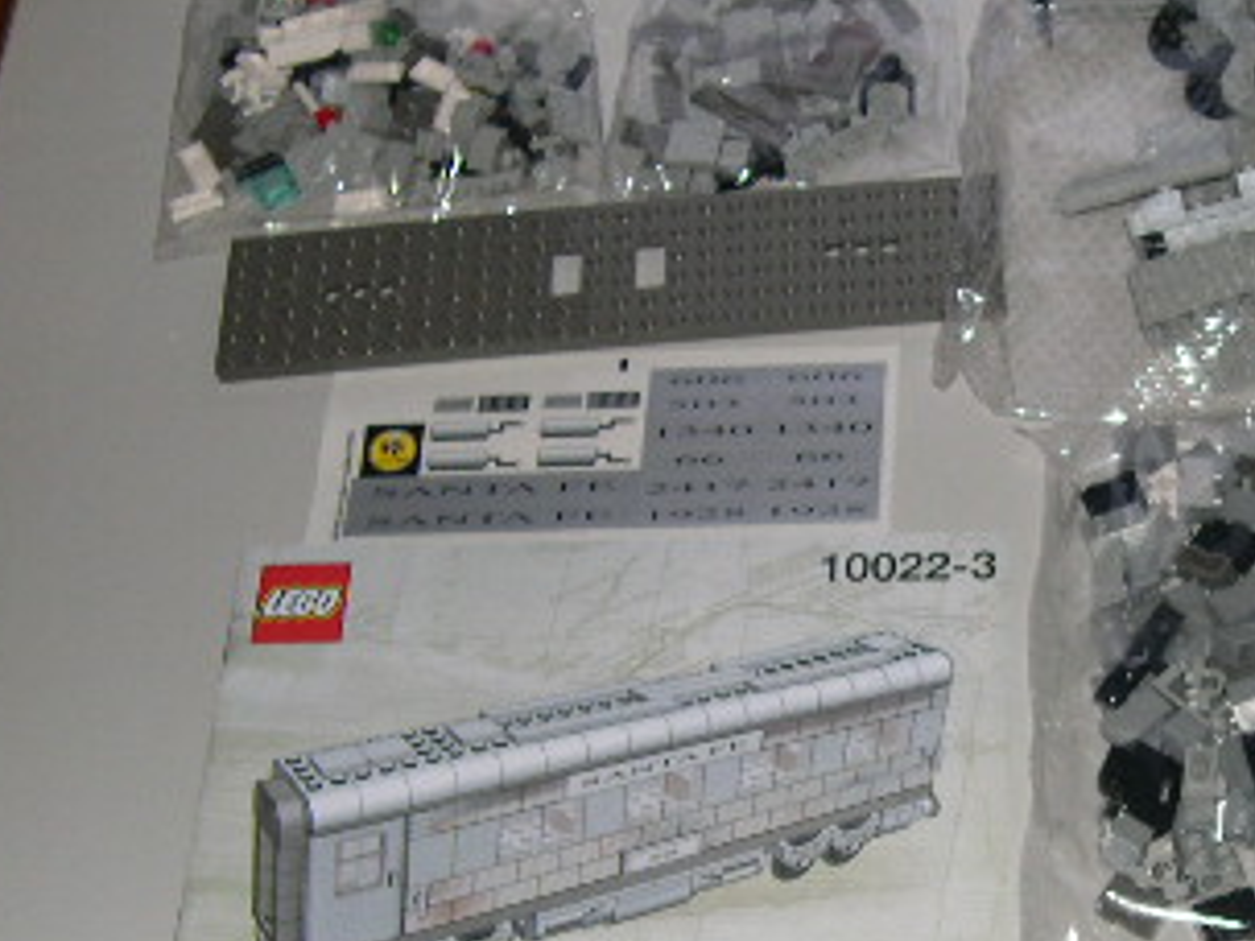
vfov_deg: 18.4
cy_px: 656
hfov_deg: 23.8
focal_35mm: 80
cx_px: 1127
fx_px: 2900
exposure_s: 1/60
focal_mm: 8
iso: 100
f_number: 2.8
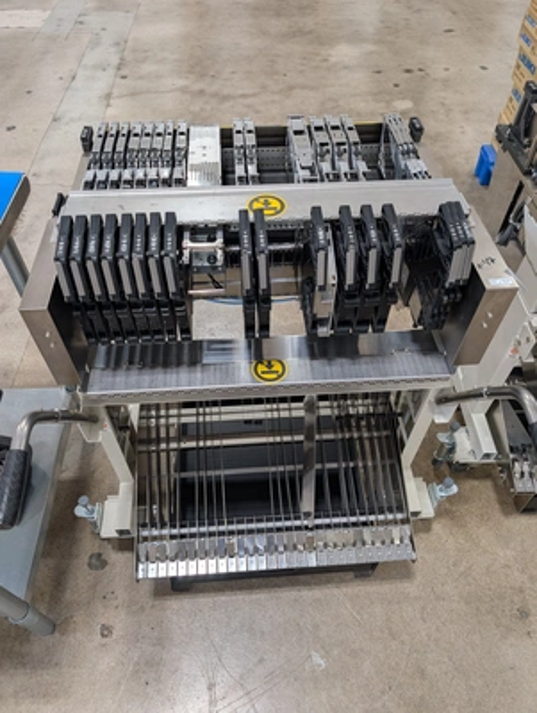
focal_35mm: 24
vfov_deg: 71.5
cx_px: 268
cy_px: 356
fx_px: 495
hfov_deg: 56.9
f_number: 1.68
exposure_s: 1/60
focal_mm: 6.9
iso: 41
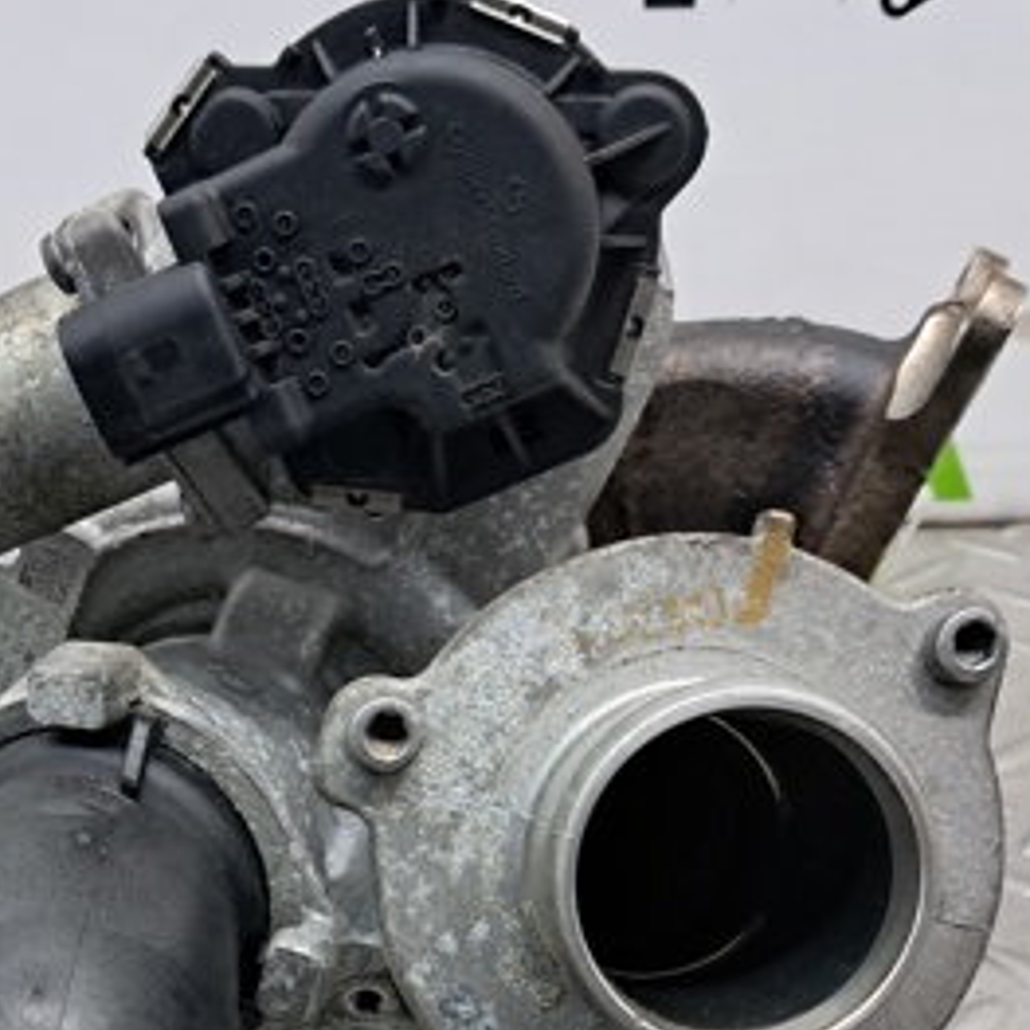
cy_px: 899
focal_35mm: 58
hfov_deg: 29.5
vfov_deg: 28.6
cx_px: 396
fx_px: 1953
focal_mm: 4
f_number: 1.8
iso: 160
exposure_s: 1/50
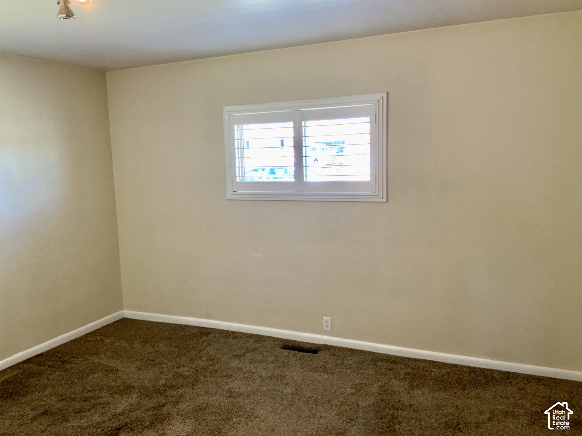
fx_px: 488
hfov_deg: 61.7
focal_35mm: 29
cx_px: 291
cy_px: 218
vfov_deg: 48.2
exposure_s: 1/60
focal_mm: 3
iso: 160
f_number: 1.8
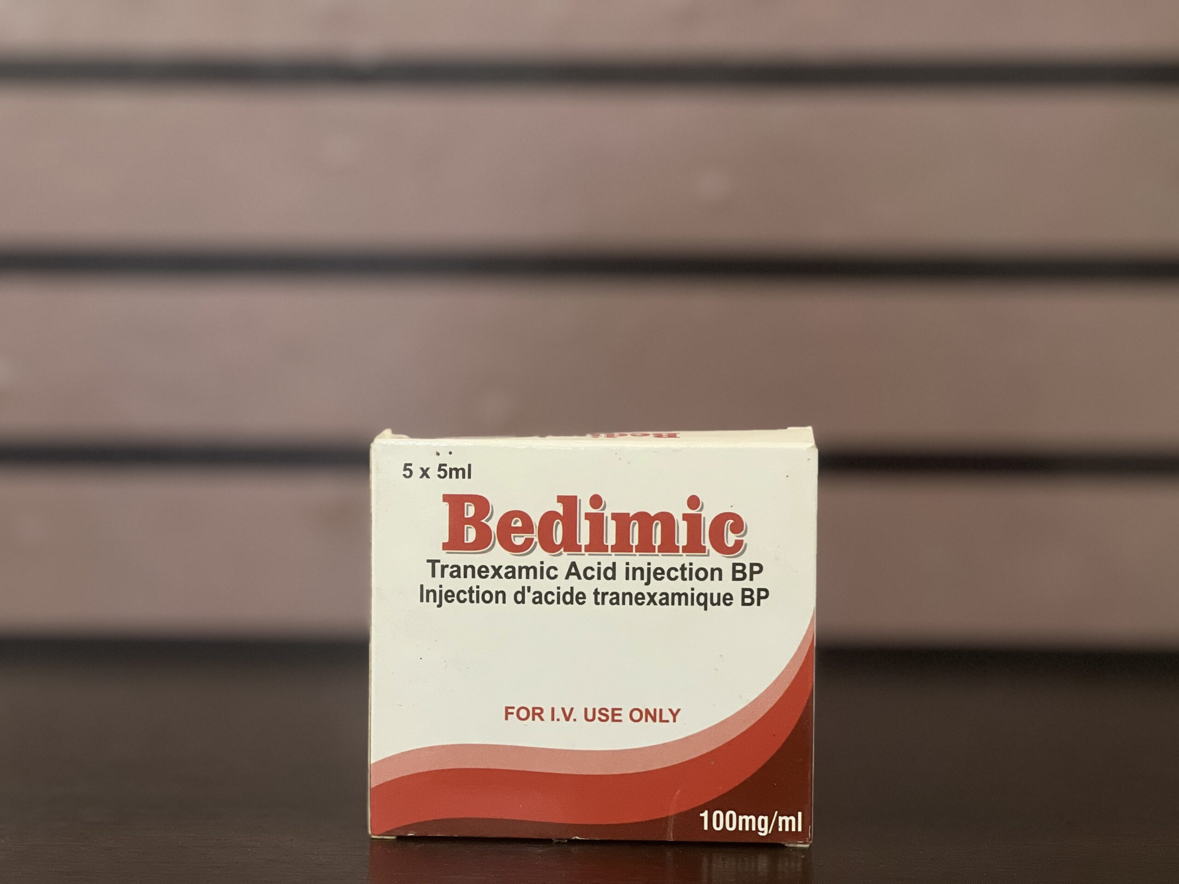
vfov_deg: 19.1
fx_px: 2623
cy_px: 442
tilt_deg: -1.0
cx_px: 590
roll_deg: +0.0
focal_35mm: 77
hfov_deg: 25.3
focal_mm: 9
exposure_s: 1/33
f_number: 2.8
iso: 250
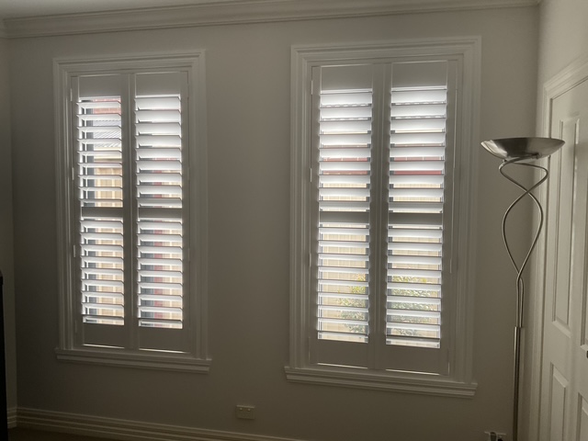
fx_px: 493
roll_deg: +1.1
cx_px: 294
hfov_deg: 61.7
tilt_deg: -4.3
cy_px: 220
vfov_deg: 48.2
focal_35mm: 29
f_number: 1.8
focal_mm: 3
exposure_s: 1/120
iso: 40
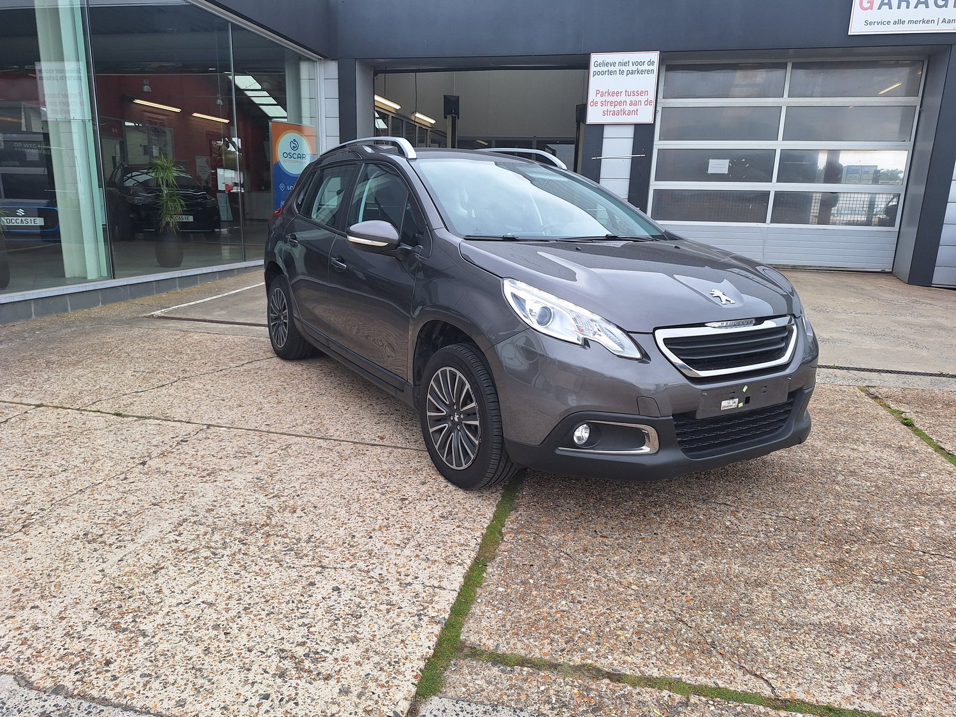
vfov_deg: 58.9
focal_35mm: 23
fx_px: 635
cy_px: 358
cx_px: 478
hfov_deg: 73.9
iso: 40
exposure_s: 1/467
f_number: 1.8
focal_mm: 5.54
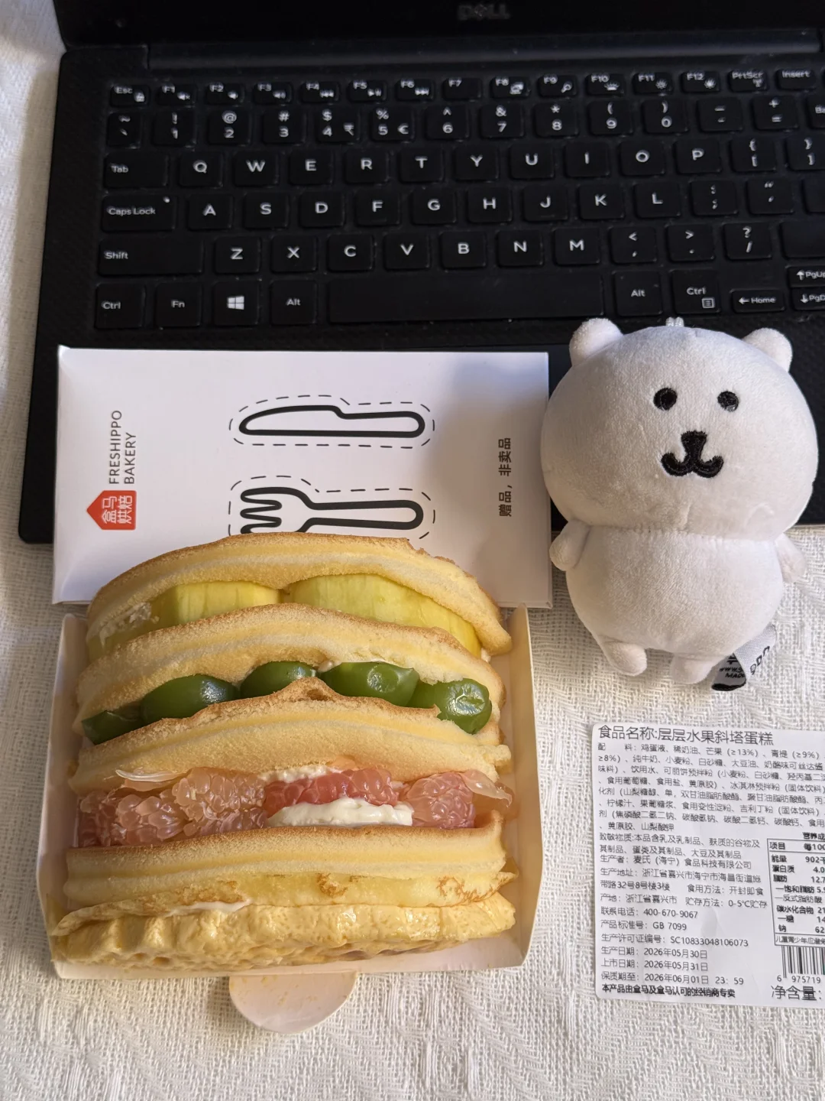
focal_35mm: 48
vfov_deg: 39.7
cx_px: 412
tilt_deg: -63.0
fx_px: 1525
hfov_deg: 30.3
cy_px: 550
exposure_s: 1/82
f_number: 1.78
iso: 100
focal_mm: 6.76
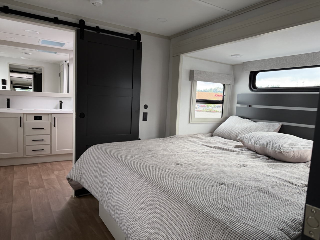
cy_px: 120
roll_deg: -3.6
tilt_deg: -7.8
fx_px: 222
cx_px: 160
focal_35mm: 24
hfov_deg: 71.6
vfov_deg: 56.8
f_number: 1.78
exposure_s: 1/121
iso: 200
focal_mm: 6.76
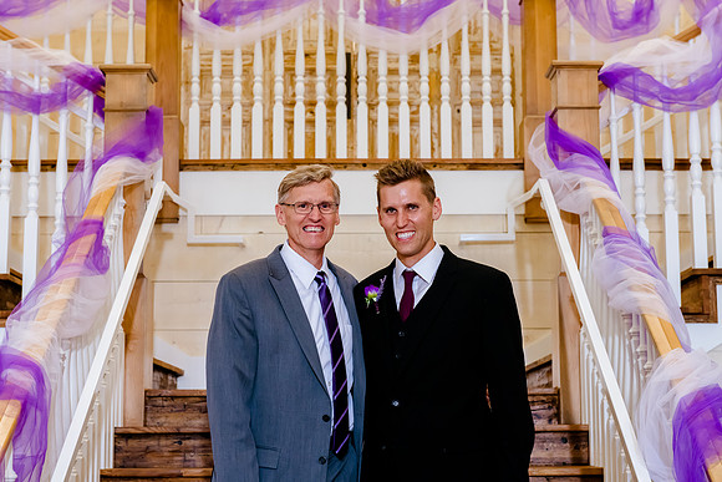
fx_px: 1447
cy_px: 241
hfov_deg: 28.0
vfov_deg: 18.9
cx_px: 363
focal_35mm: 72
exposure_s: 1/200
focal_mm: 70
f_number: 6.3
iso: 2500
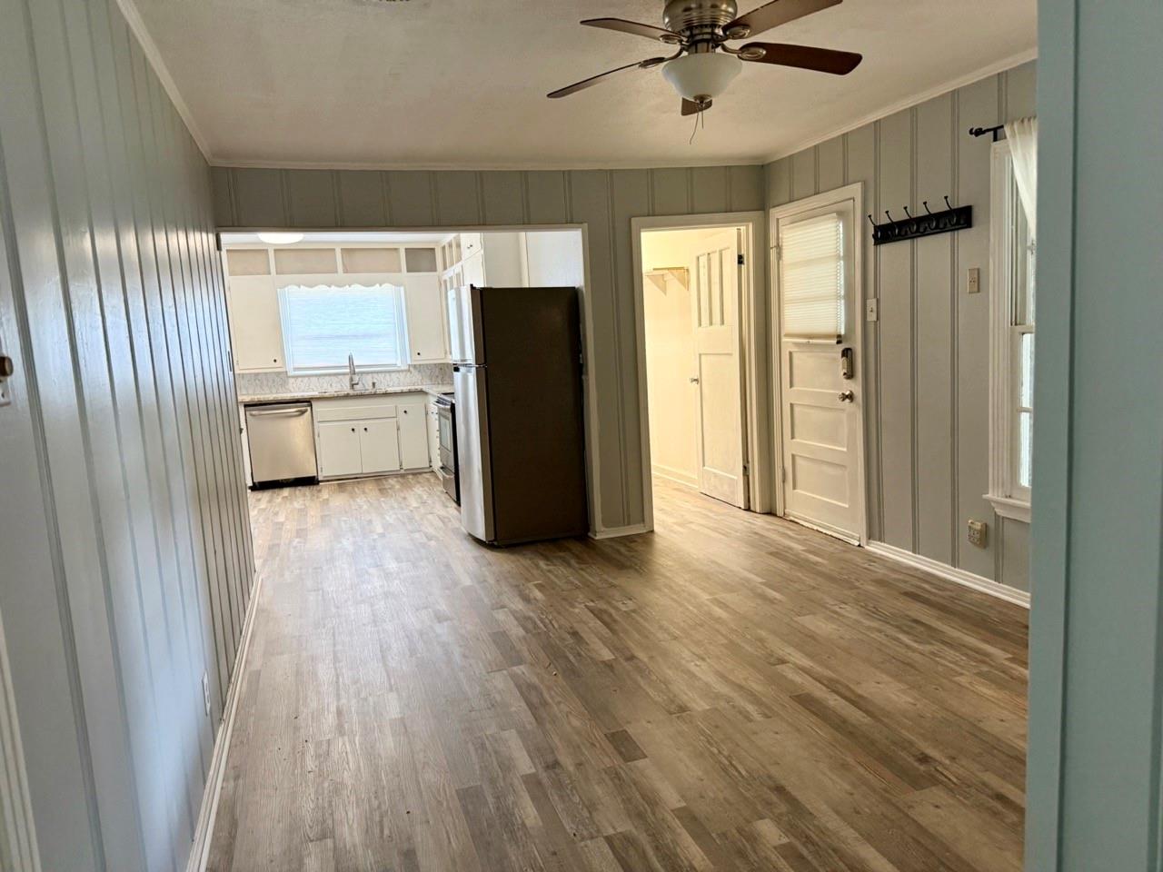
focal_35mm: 24
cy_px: 436
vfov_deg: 56.8
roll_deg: +2.5
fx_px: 806
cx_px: 582
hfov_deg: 71.6
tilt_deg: -6.5
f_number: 1.78
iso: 320
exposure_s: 1/60
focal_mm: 6.76
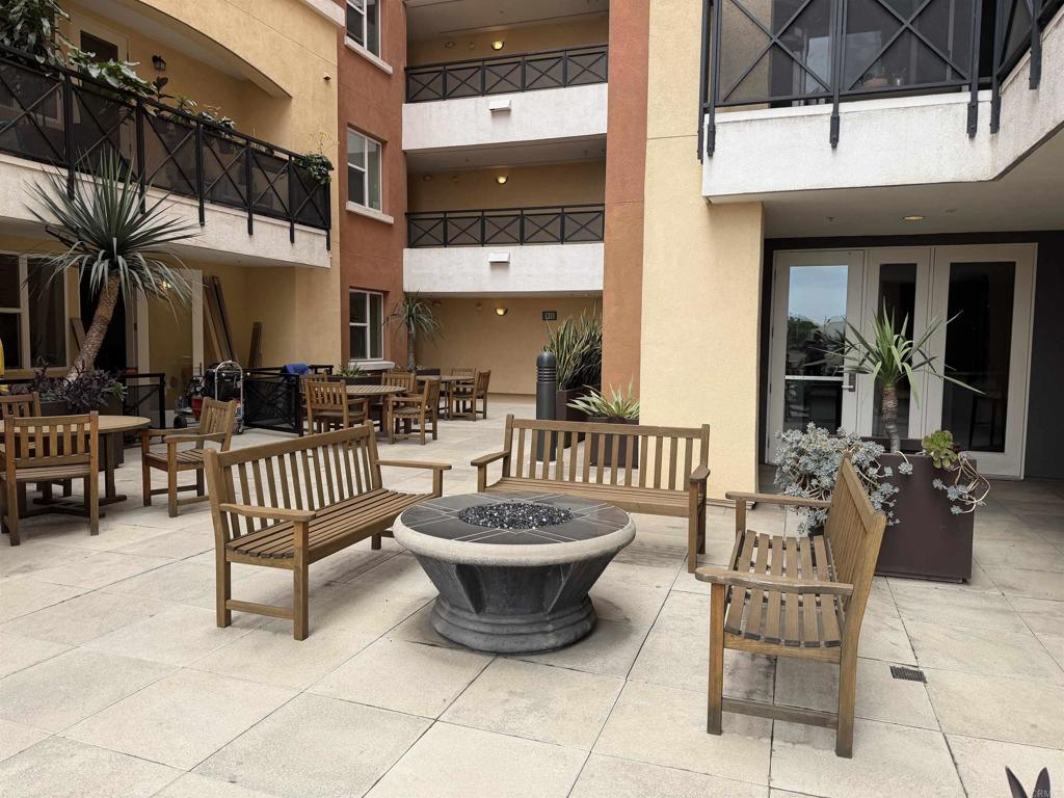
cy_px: 399
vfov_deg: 56.8
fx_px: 738
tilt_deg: -3.8
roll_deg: -0.2
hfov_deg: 71.6
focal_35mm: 24
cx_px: 532
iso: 80
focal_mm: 6.76
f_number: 1.78
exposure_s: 1/1361
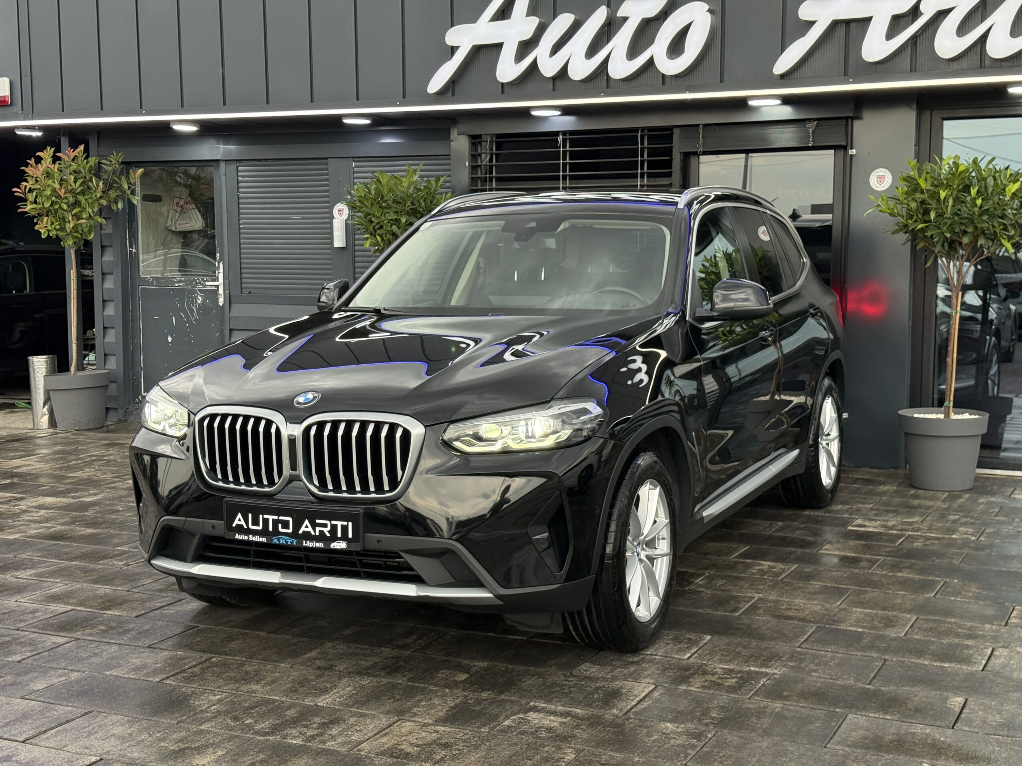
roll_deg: +0.2
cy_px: 383
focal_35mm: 48
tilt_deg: -4.1
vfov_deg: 30.3
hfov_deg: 39.7
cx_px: 511
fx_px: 1417
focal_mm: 6.76
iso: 200
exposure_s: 1/155
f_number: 1.78
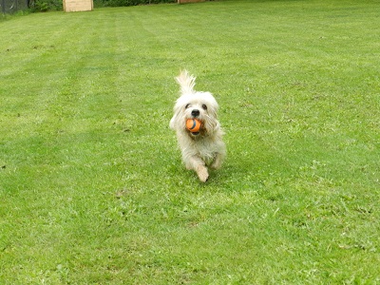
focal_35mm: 68
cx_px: 190
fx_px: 746
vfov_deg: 21.6
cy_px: 142
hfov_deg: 28.6
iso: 640
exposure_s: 1/200
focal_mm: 12.1
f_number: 4.7
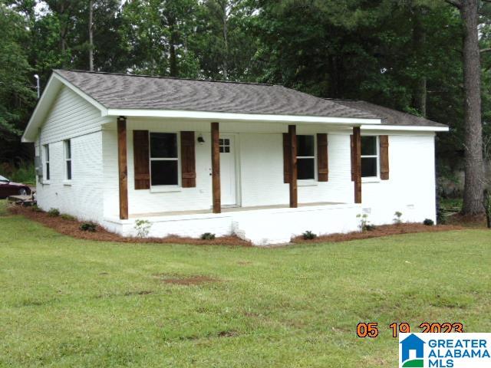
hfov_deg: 47.9
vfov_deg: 36.8
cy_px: 184
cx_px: 246
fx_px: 553
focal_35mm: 39
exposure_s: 1/200
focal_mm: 6.9
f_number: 3.3
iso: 80
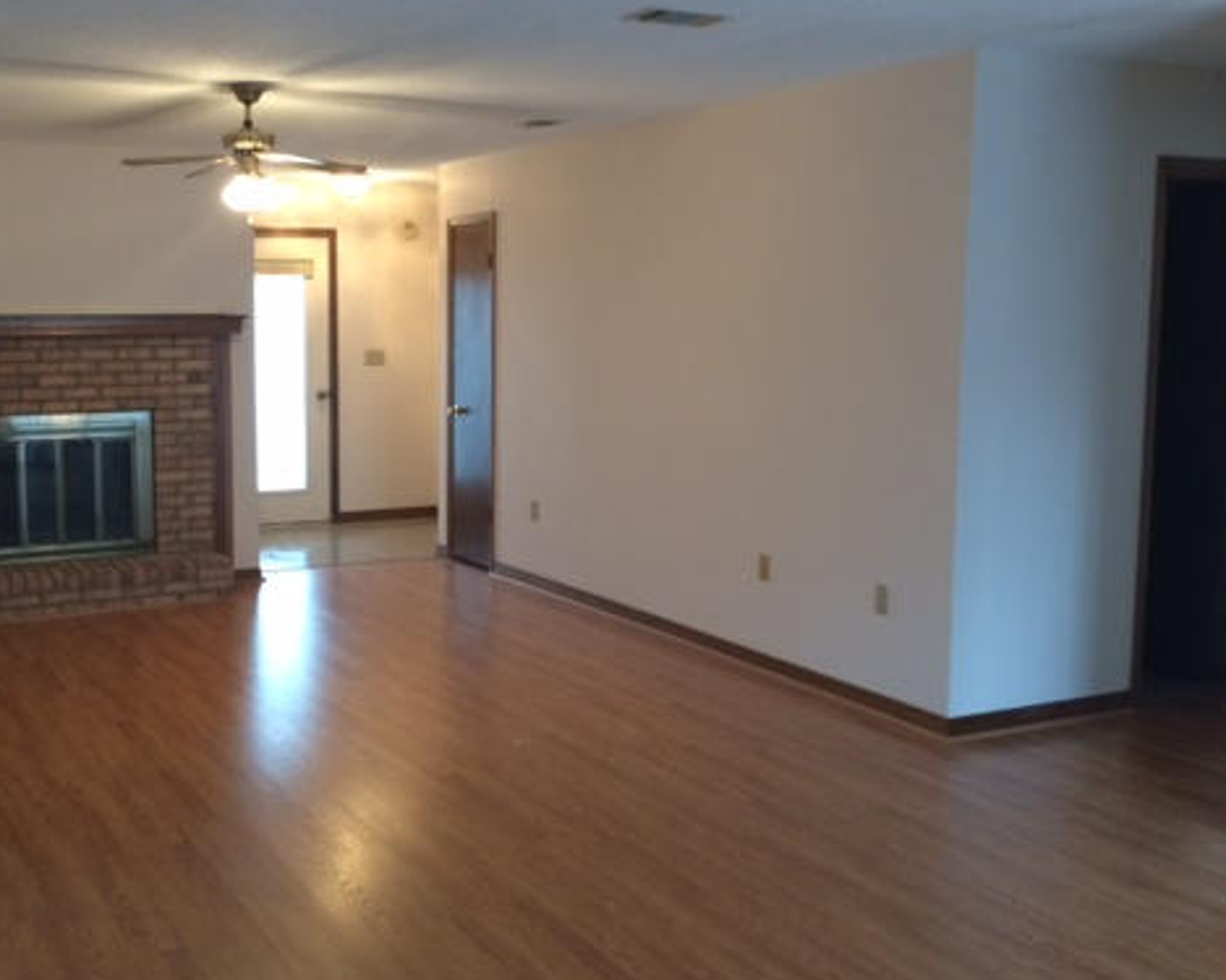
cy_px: 468
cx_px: 426
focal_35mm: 40
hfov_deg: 45.2
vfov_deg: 37.3
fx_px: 1451
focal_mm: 4.12
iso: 160
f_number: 2.2
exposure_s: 1/30
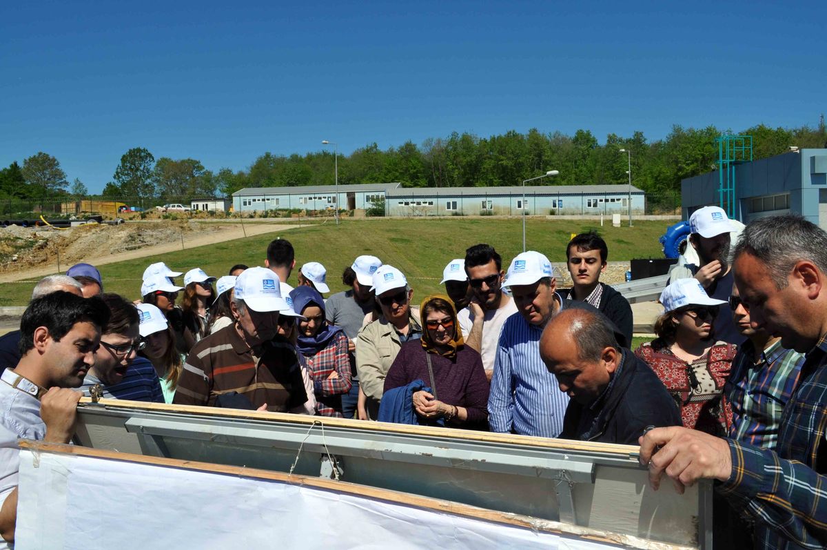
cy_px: 275
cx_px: 414
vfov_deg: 43.5
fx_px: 688
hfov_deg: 62.0
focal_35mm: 30
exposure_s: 1/500
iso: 200
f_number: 11
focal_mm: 20
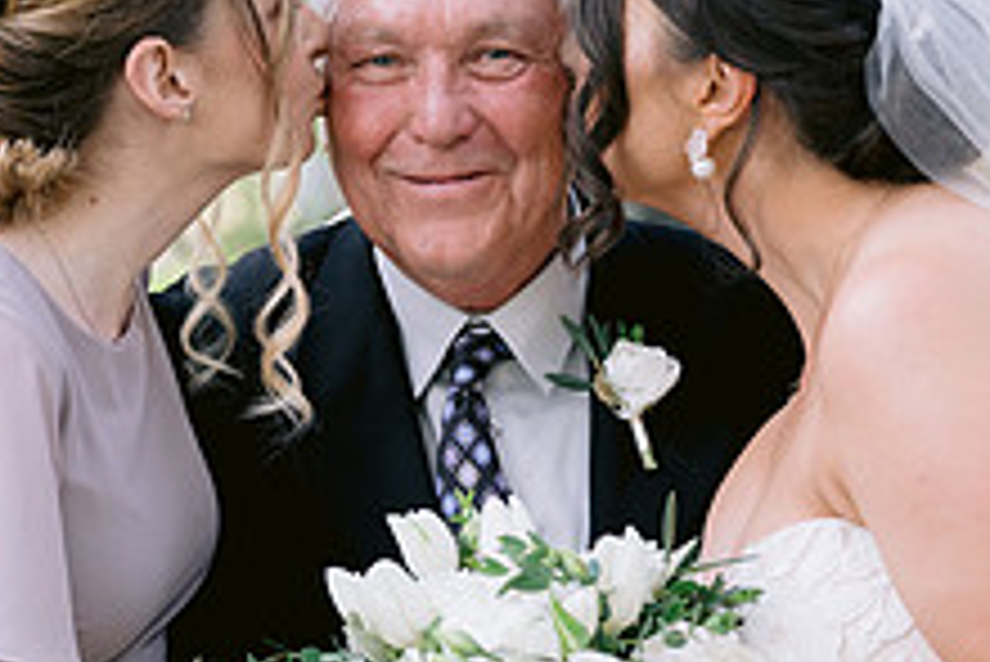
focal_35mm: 132
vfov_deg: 10.4
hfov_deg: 15.5
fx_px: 3632
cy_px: 574
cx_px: 410
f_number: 2.8
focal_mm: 50
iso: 400
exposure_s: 1/320
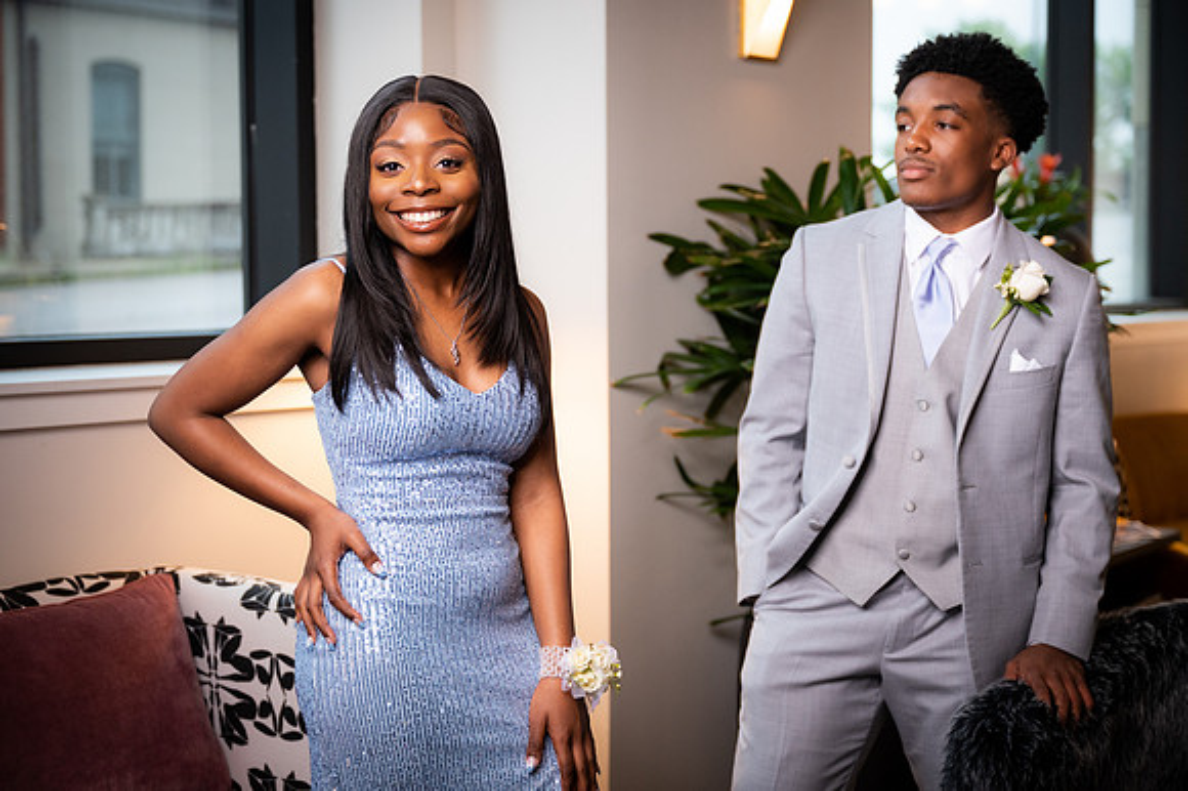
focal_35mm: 55
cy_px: 396
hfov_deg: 36.5
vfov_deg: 24.8
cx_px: 594
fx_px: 1800
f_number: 2.8
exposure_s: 1/250
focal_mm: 53
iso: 1600
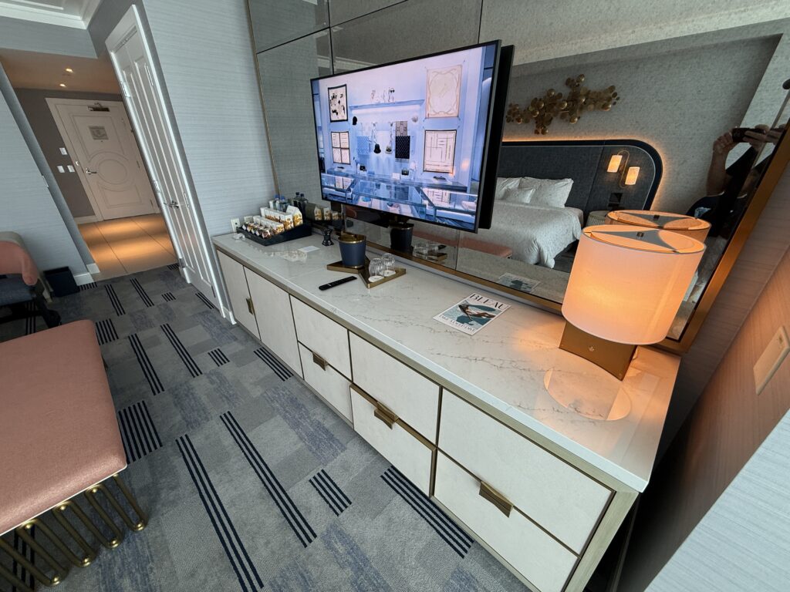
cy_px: 296
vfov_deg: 85.7
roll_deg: -0.4
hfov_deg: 102.1
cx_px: 395
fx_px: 320
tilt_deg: -27.5
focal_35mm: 14
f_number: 2.2
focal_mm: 2.22
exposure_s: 1/99
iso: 125
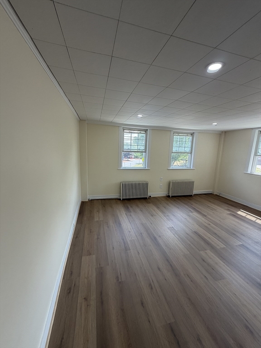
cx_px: 130
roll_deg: -2.5
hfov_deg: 85.7
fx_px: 141
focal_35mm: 14
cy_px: 174
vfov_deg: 102.1
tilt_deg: -8.6
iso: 80
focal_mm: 2.22
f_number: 2.2
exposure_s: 1/121
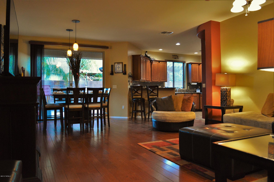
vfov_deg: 47.8
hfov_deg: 67.4
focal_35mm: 27
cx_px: 137
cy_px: 91
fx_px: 205
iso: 2800
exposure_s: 1/30
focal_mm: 18
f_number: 3.5
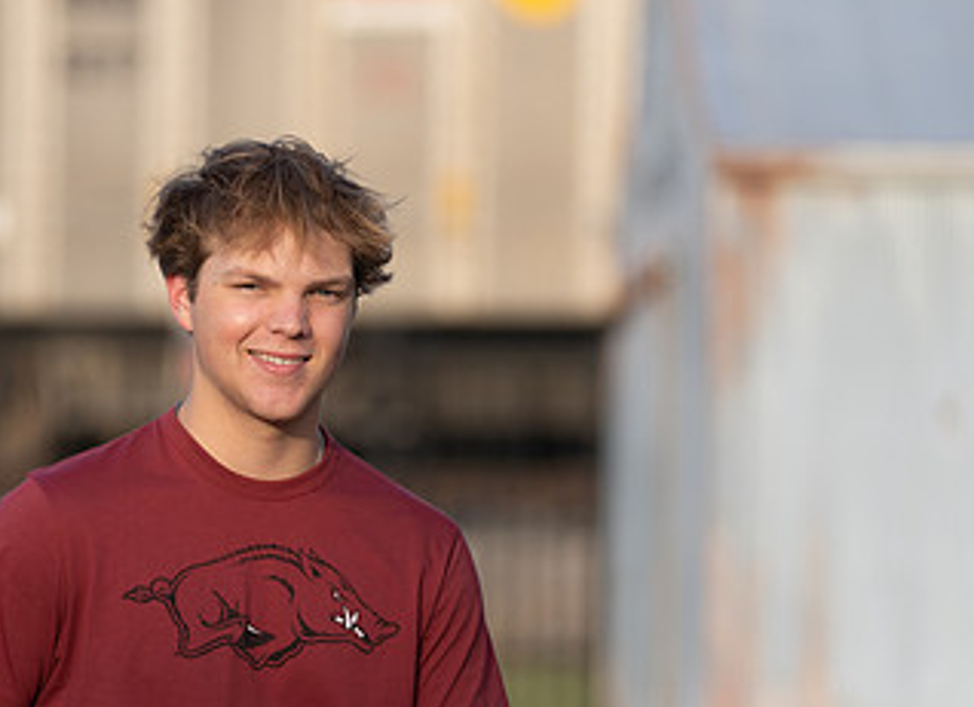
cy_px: 471
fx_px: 8569
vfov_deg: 4.7
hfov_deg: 6.5
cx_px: 225
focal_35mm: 308
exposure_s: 1/400
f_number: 2.8
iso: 80
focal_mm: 154
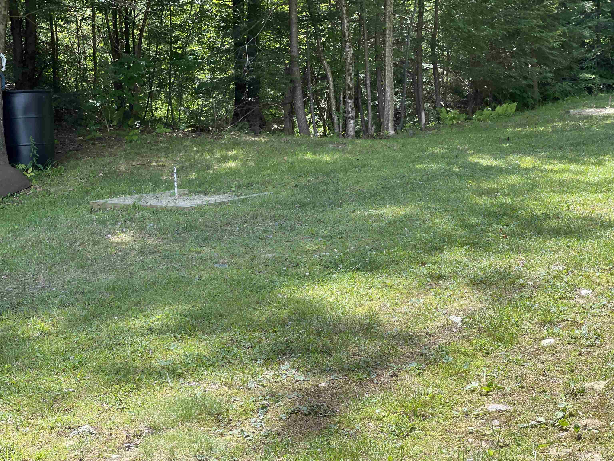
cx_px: 307
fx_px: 1135
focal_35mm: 64
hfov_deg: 30.3
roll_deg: +0.9
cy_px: 230
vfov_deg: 22.9
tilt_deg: -8.1
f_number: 2.2
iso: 25
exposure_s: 1/180
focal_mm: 7.5
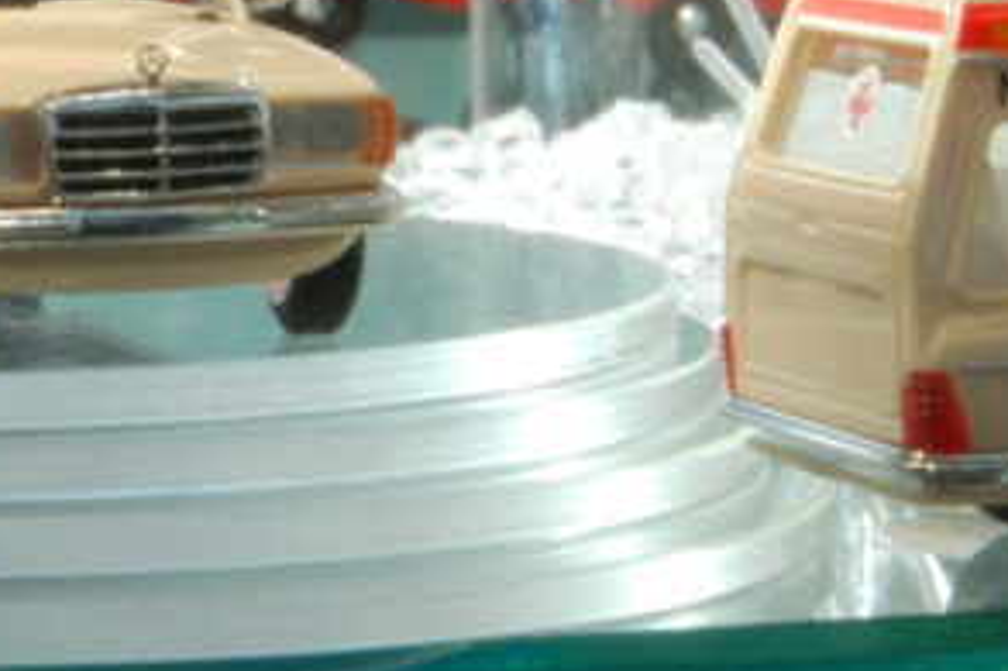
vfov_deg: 5.4
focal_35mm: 252
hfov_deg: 8.2
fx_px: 7052
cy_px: 184
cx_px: 175
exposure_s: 1/4
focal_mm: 48
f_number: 36
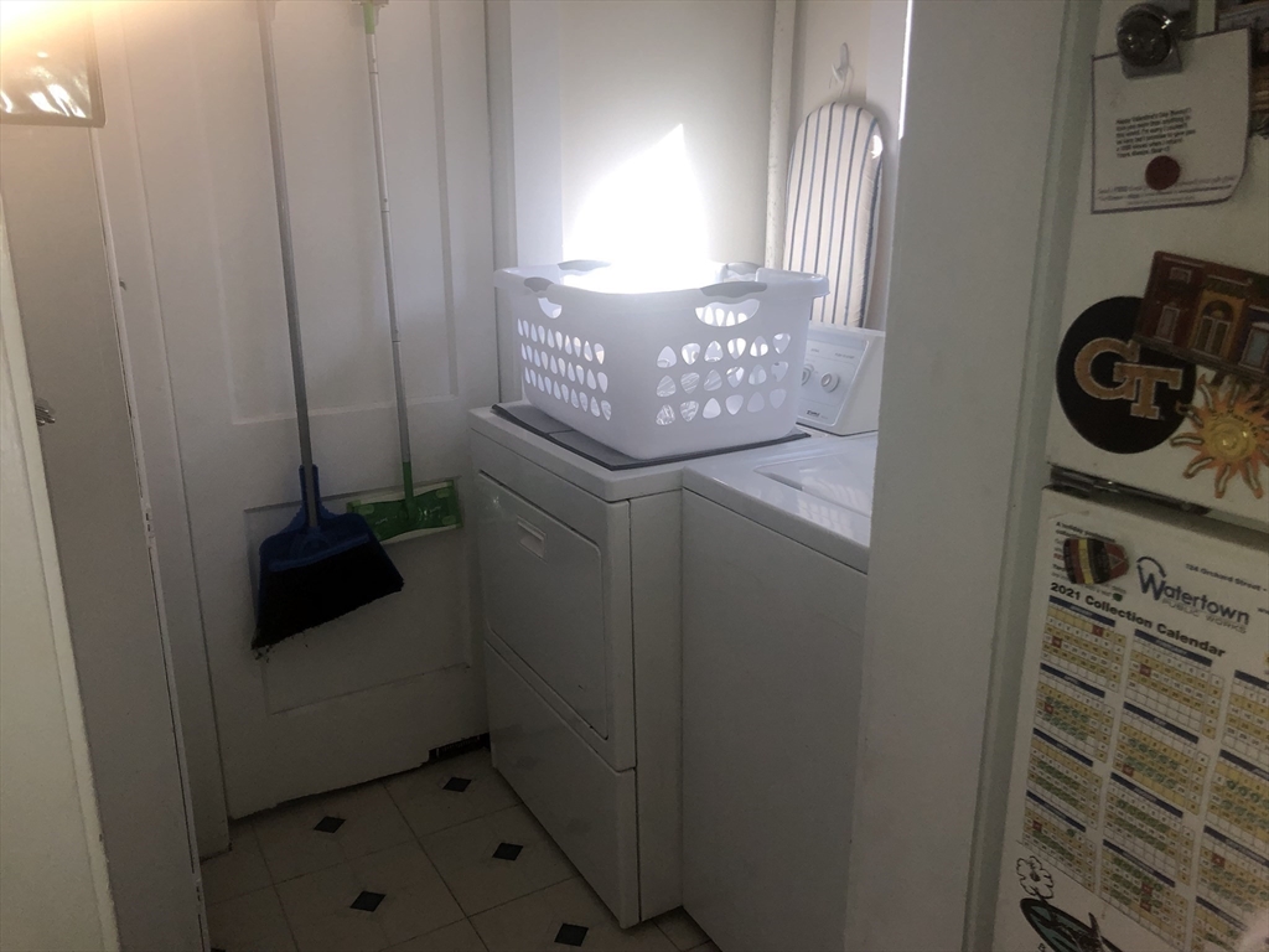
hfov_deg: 63.4
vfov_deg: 49.7
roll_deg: +1.0
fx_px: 1026
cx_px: 634
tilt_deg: -16.6
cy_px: 476
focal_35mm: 28
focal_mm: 3.99
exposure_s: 1/355
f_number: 1.8
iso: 80
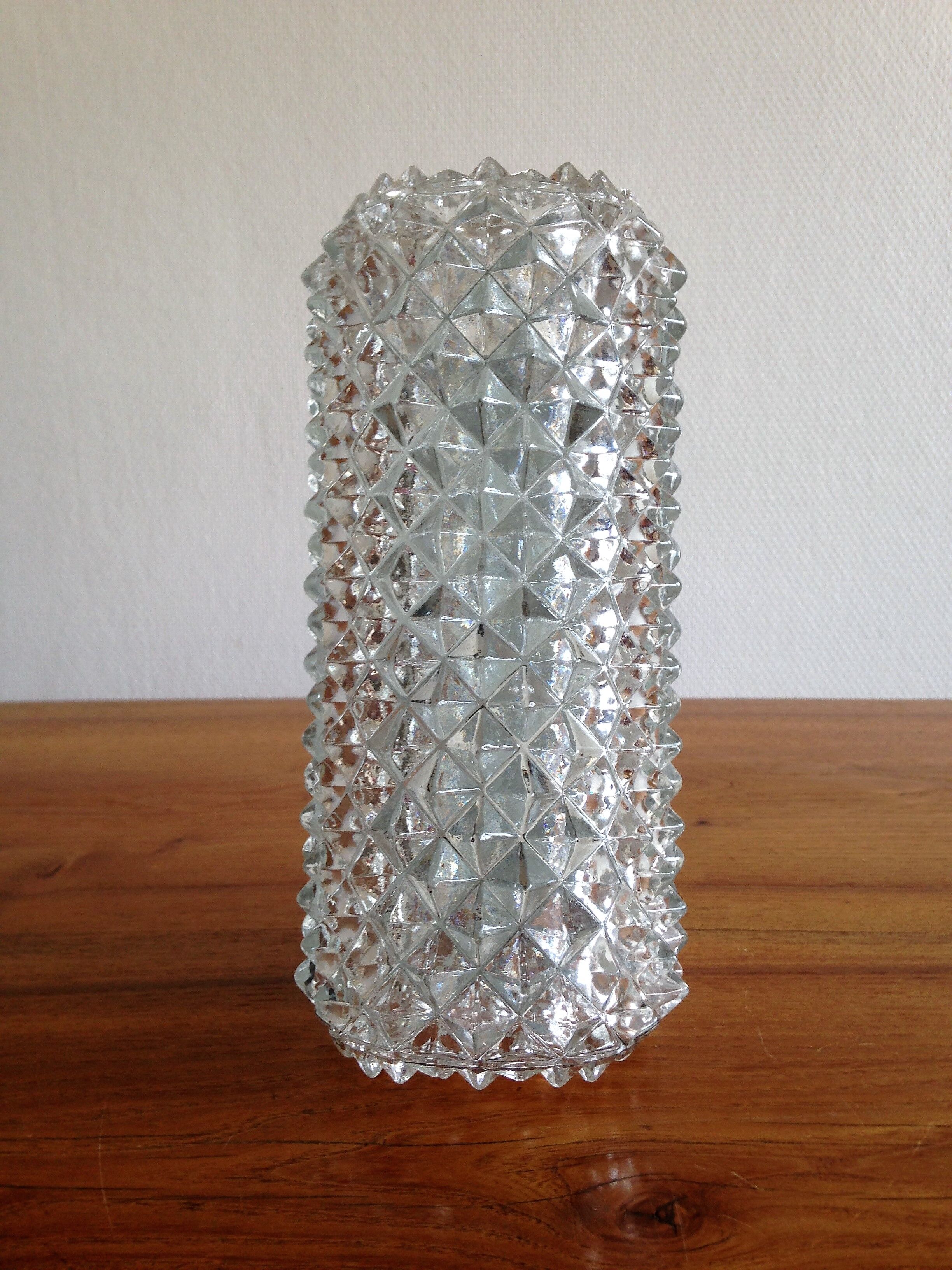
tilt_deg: -12.7
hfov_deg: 42.9
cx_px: 476
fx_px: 1210
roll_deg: +0.8
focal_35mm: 33
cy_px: 635
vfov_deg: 55.4
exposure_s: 1/24
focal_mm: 4.12
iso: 50
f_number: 2.4
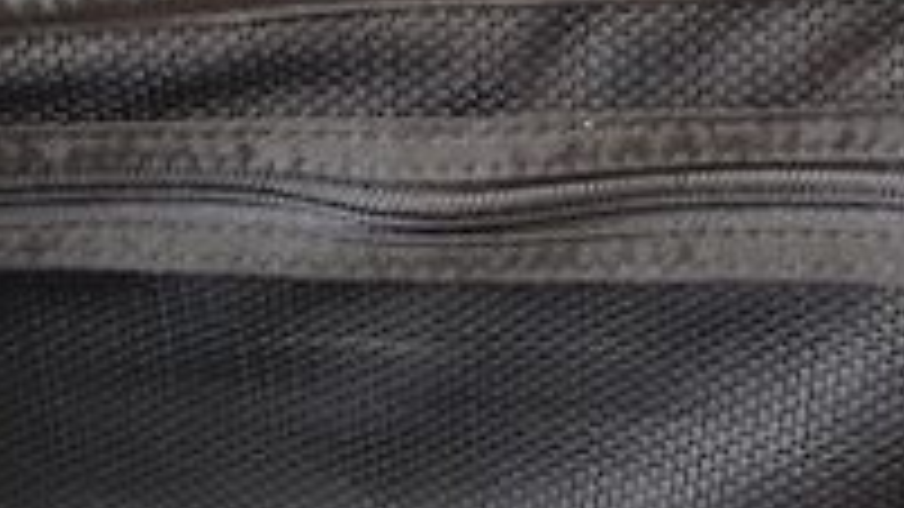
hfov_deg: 13.8
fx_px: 3739
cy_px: 724
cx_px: 373
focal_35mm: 156
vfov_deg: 7.7
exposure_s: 1/60
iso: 12800
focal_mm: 39
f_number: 4
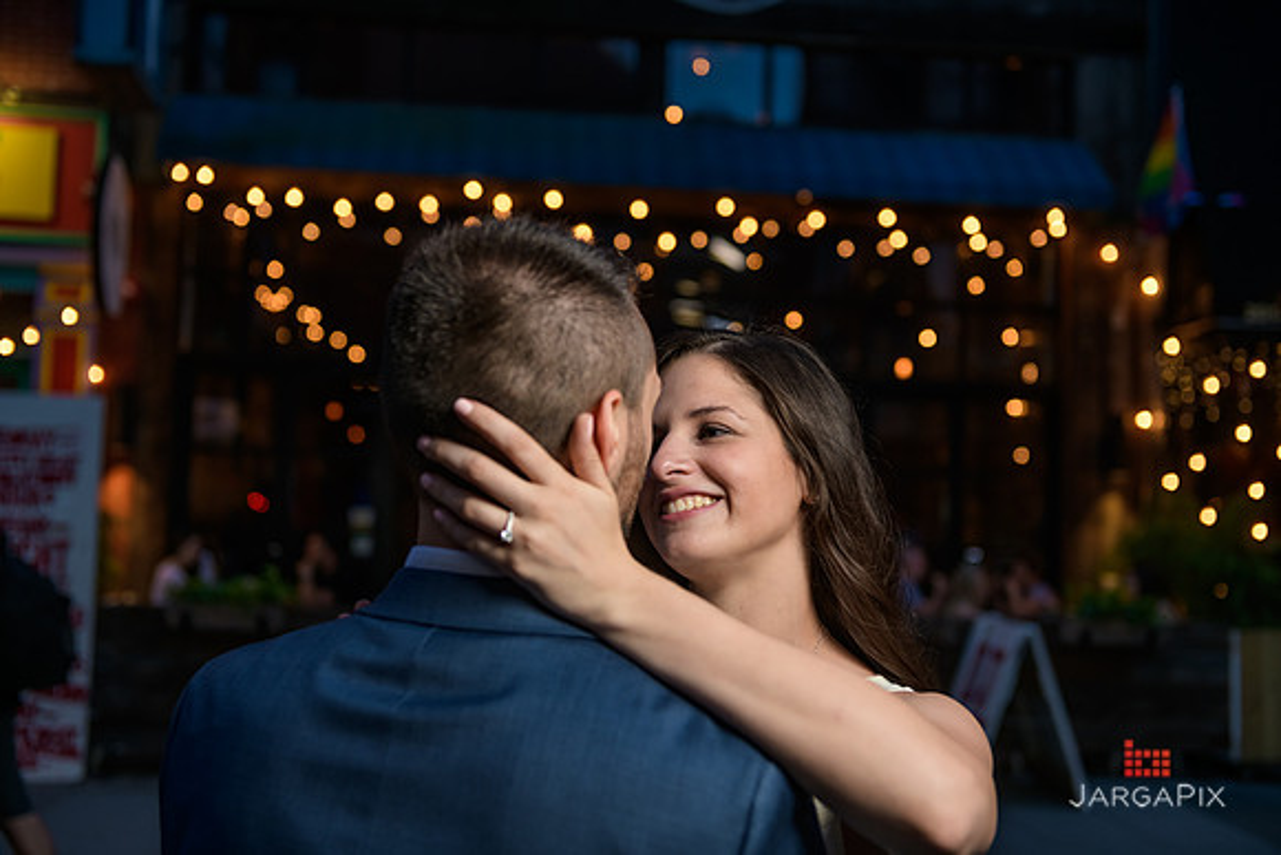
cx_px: 640
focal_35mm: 48
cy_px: 428
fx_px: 1708
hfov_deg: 41.1
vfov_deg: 28.1
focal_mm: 48
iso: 400
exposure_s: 1/200
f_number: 3.2
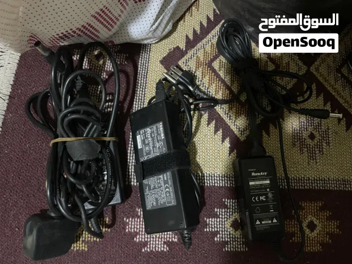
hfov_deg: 67.3
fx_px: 264
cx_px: 176
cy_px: 132
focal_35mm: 26
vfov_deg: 53.1
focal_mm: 4.2
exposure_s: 1/29
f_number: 1.6
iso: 1000
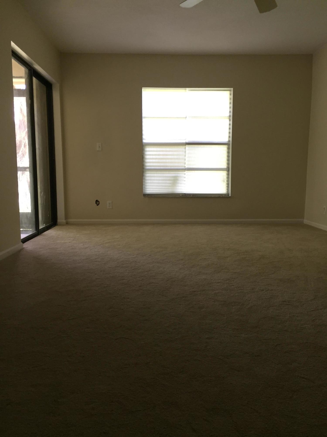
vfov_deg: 61.7
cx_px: 164
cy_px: 218
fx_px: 365
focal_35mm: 29
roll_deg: +0.1
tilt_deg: -5.8
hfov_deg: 48.2
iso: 125
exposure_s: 1/30
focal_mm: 4.15
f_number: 2.2
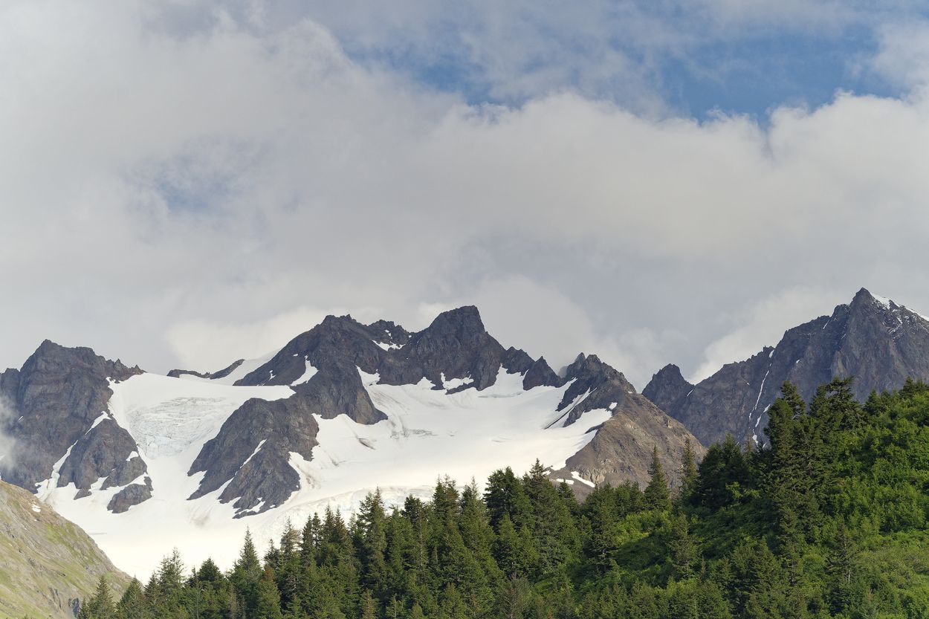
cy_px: 310
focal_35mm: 227
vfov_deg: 6.1
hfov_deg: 9.1
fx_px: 5857
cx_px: 464
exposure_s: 1/400
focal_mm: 227
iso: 400
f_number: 5
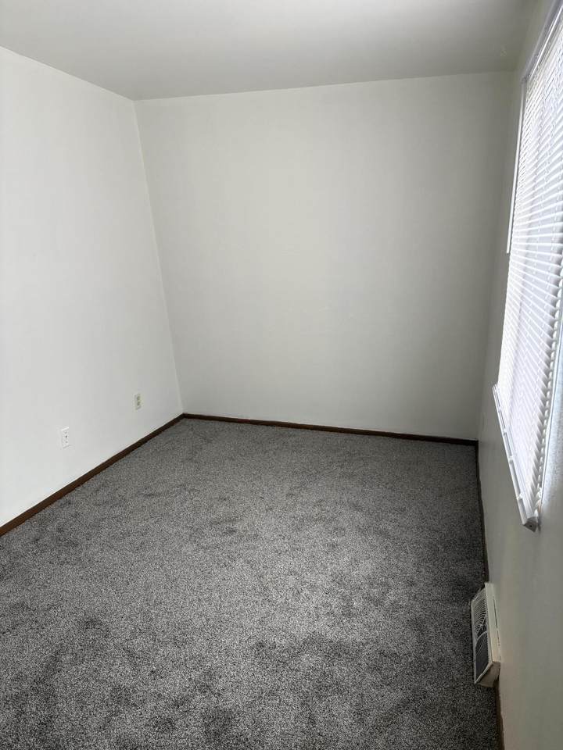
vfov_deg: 67.3
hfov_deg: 53.1
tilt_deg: -13.4
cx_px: 282
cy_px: 375
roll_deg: +0.7
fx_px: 564
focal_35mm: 26
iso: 250
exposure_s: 1/60
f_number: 1.6
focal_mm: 5.96
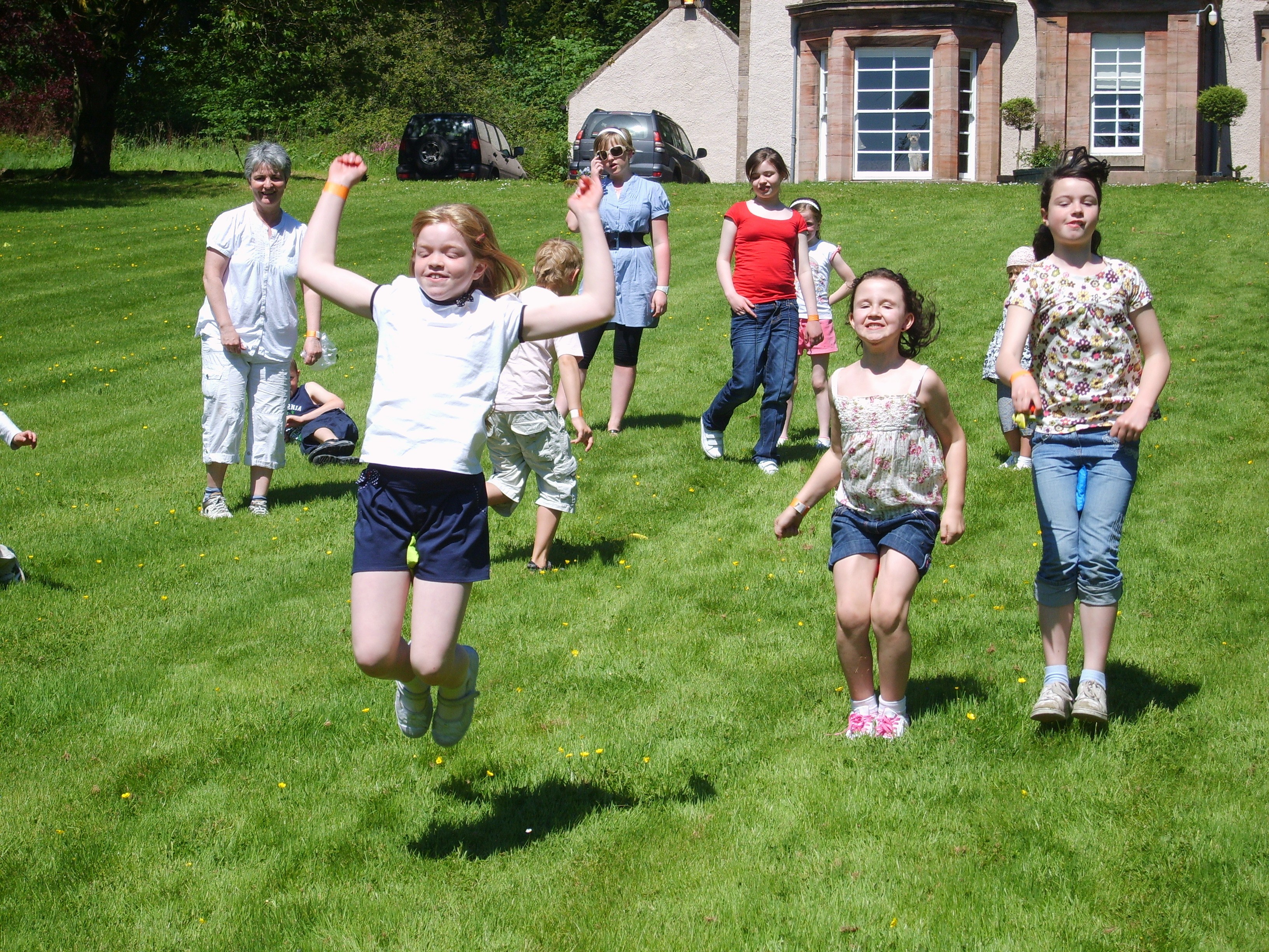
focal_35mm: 93
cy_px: 476
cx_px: 634
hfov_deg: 21.1
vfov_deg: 15.9
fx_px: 3409
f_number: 4.8
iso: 50
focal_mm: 19.3
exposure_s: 1/500
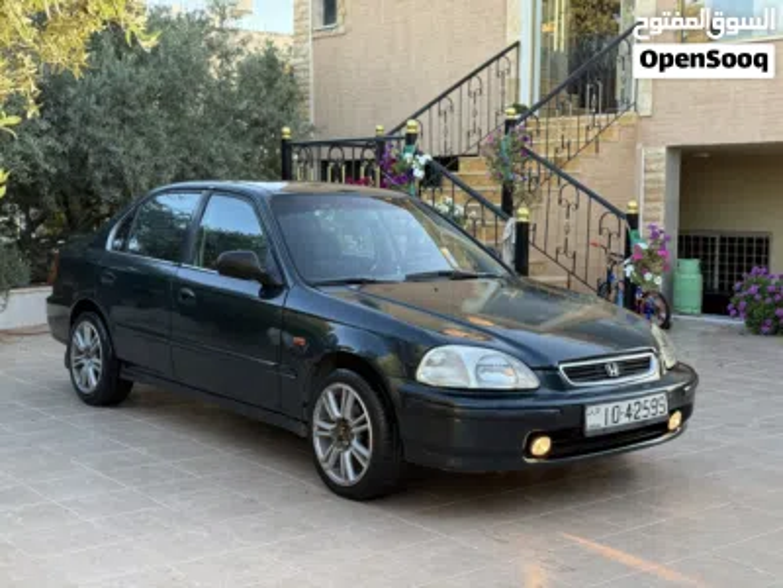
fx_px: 1086
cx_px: 392
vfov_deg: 30.3
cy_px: 294
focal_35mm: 48
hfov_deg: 39.7
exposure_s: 1/242
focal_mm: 6.76
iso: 100
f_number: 1.78
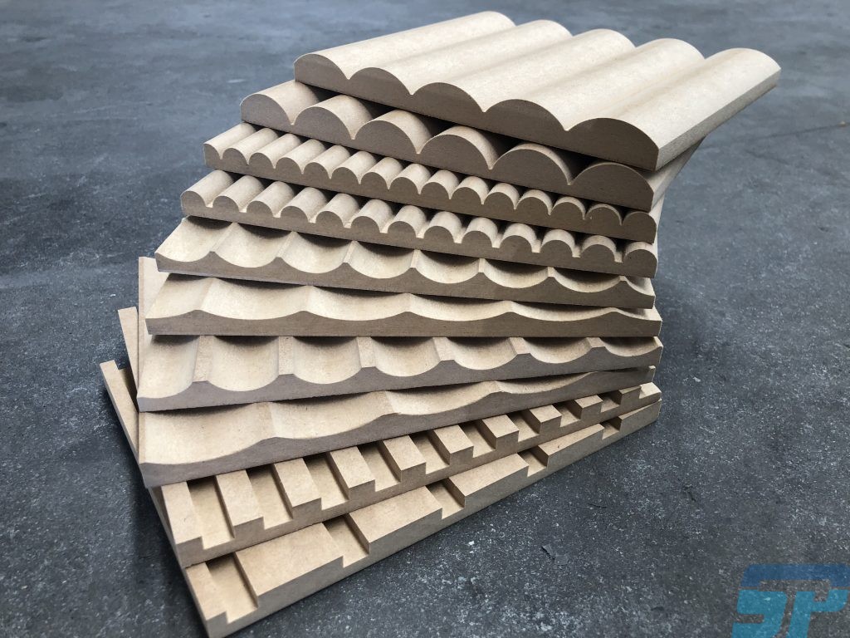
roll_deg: -1.6
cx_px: 425
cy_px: 319
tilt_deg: -32.8
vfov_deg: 49.7
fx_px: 688
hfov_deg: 63.4
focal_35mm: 28
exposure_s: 1/120
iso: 64
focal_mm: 3.99
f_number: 1.8
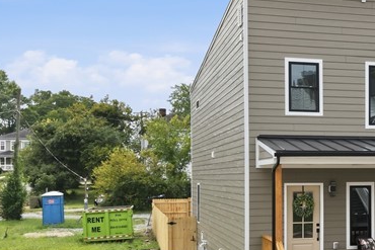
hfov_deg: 28.1
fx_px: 719
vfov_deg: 19.6
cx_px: 343
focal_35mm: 69
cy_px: 180
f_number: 1.8
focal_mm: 8.7
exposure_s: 1/160
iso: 400
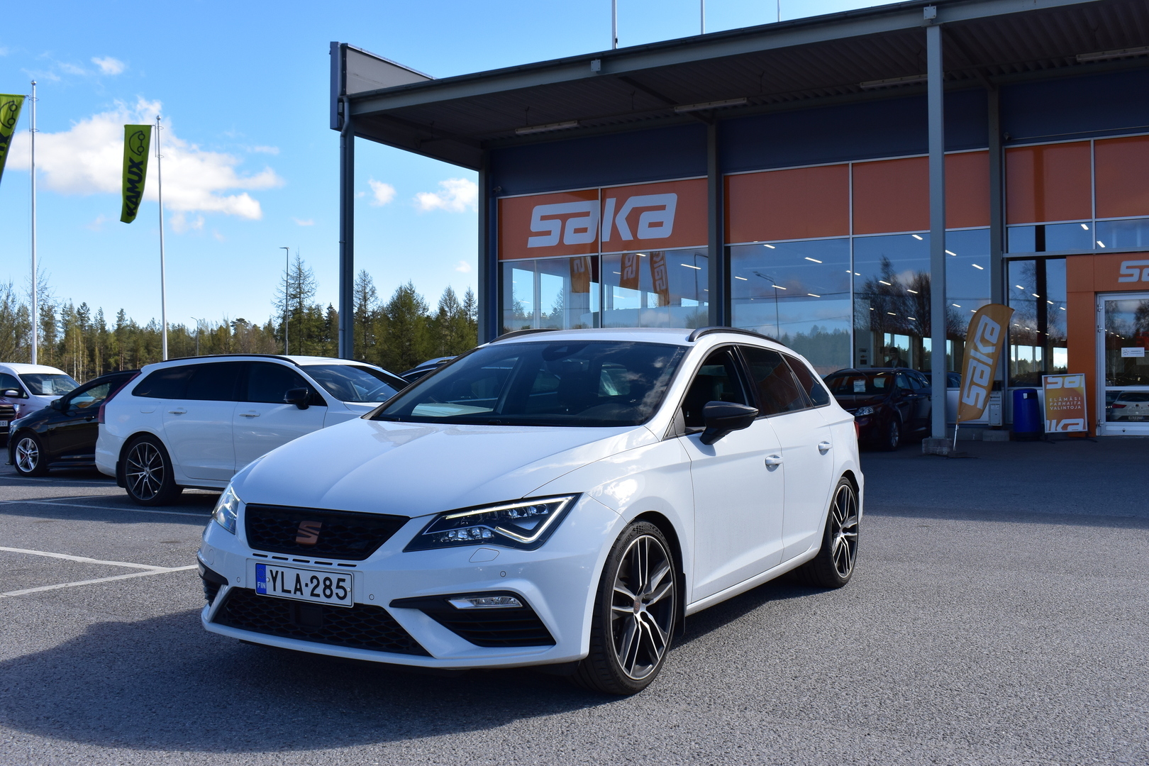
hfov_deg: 53.1
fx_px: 1149
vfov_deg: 36.9
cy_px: 383
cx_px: 574
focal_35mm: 36
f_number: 11
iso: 400
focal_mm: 24
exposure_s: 1/350
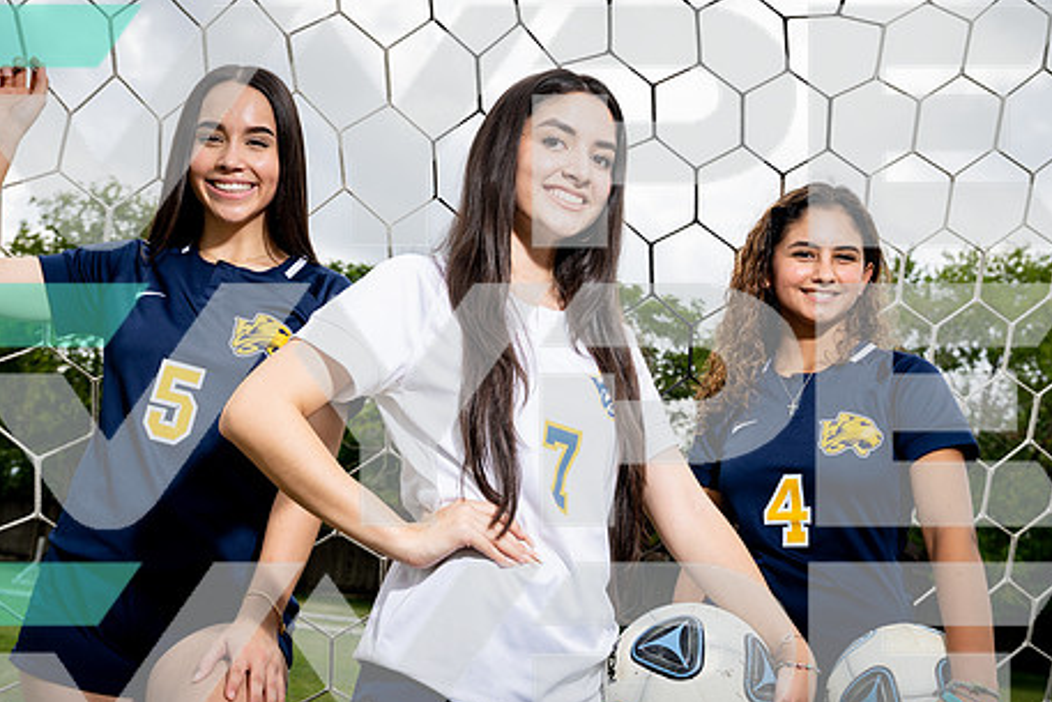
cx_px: 495
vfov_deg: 28.6
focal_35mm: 47
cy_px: 406
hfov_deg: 41.9
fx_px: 1374
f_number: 6.3
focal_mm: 37
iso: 100
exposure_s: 1/250
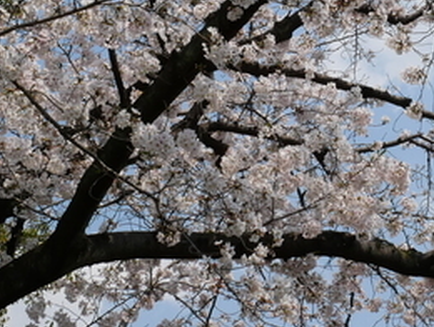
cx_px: 310
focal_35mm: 83
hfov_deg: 23.3
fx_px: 1043
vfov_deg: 17.4
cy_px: 4
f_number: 11
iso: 800
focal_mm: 18
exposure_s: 1/1300
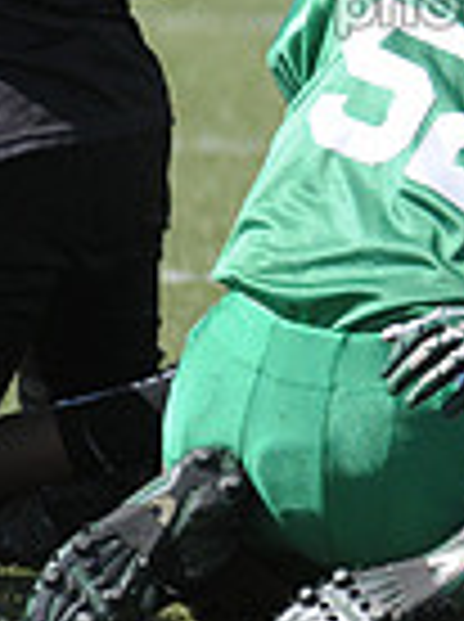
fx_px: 26121
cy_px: -160
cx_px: 793
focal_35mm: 1457
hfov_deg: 1.0
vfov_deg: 1.4
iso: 640
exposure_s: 1/3200
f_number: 4
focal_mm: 240
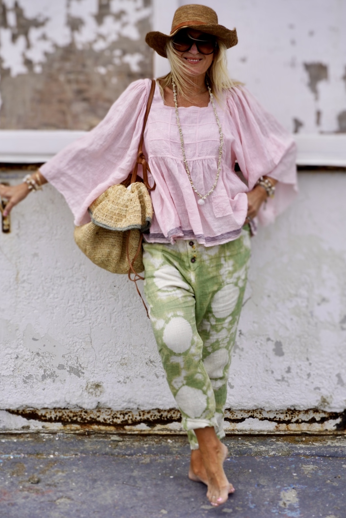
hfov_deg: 19.6
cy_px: 259
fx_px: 1000
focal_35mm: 70
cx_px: 172
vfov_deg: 29.0
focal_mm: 45
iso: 100
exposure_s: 1/800
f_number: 5.6
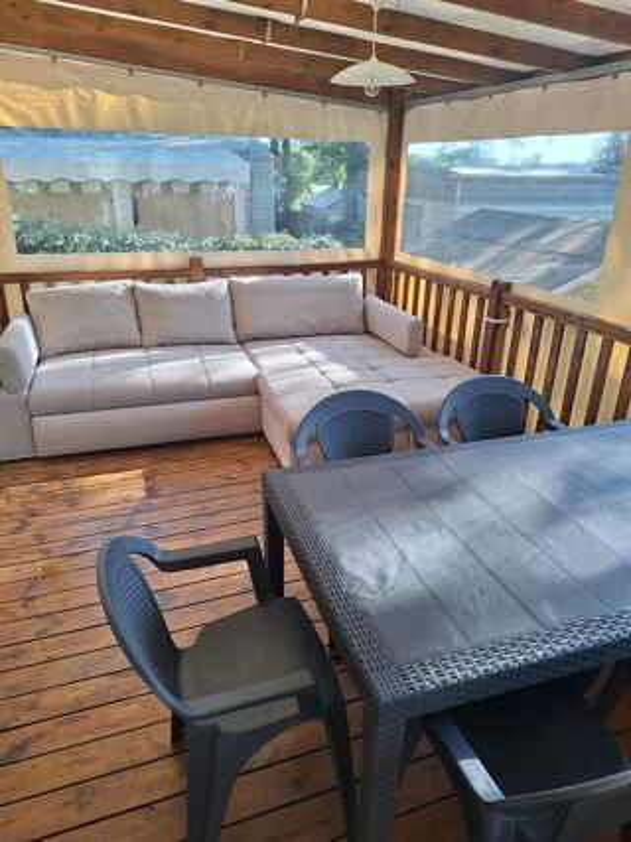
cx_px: 316
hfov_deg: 58.9
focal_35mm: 23
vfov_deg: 73.9
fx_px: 559
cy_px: 421
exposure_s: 1/287
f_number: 1.8
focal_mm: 5.54
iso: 40
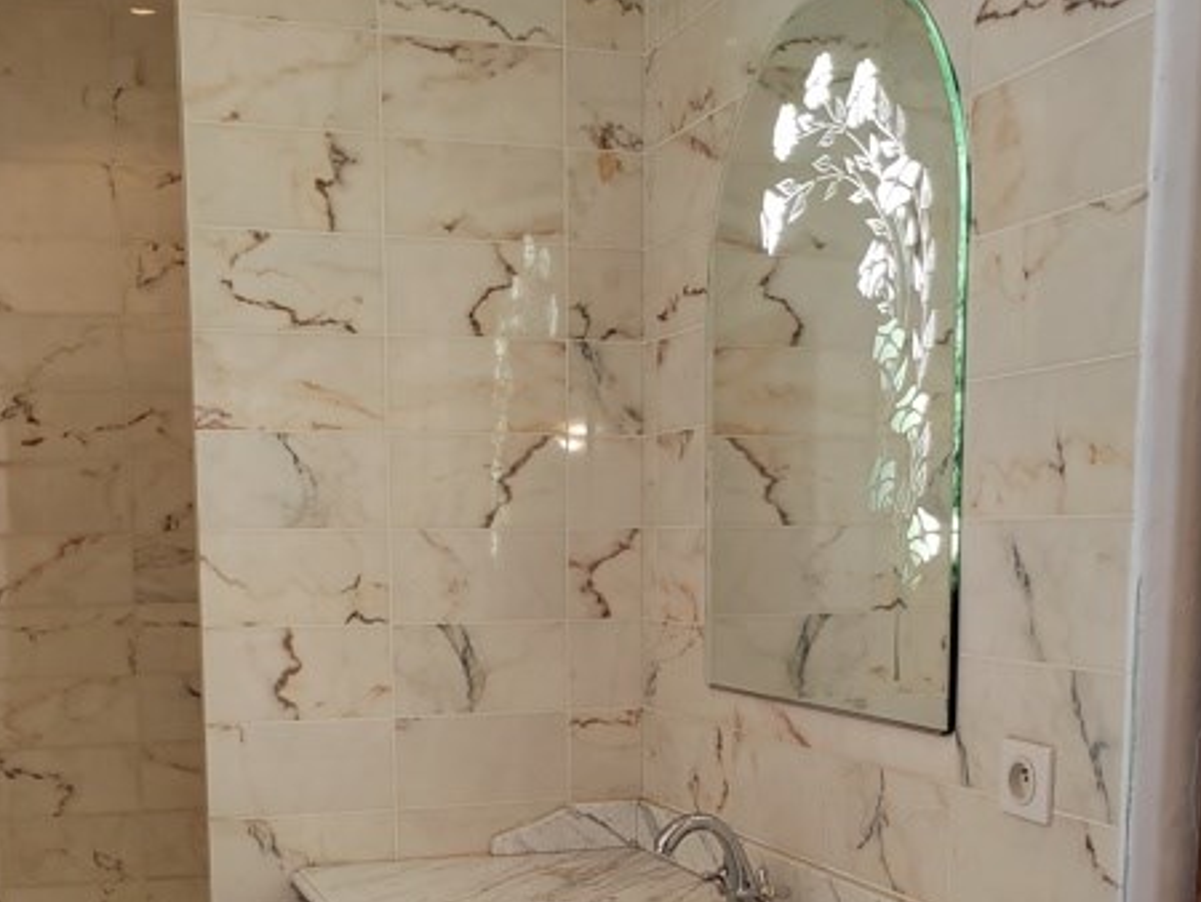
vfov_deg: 29.3
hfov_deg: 39.6
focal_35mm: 48
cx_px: 534
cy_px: 774
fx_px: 1666
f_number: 1.9
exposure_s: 1/100
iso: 500
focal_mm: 5.52
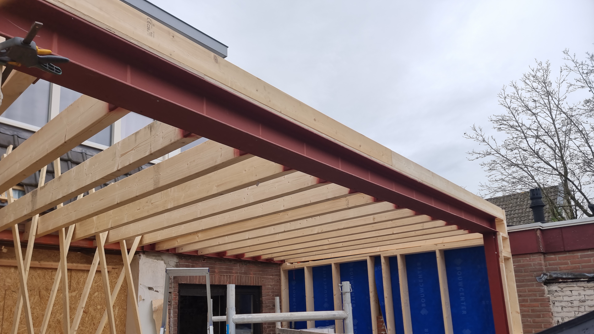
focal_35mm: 27
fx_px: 425
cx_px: 288
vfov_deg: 42.2
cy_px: 227
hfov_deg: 69.8
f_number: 1.8
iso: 50
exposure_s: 1/100
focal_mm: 6.7
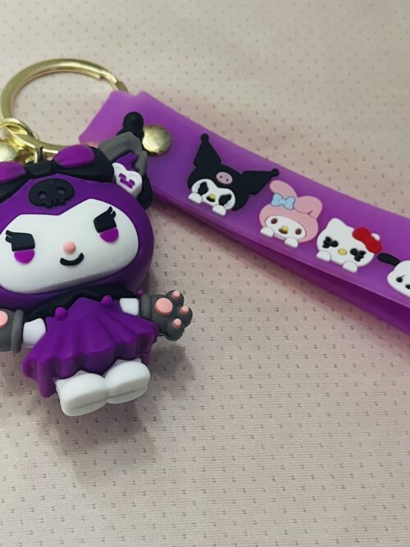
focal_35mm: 26
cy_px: 274
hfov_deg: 53.0
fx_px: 411
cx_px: 205
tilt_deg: -70.2
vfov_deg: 67.3
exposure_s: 1/50
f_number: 1.6
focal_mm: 5.1
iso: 320
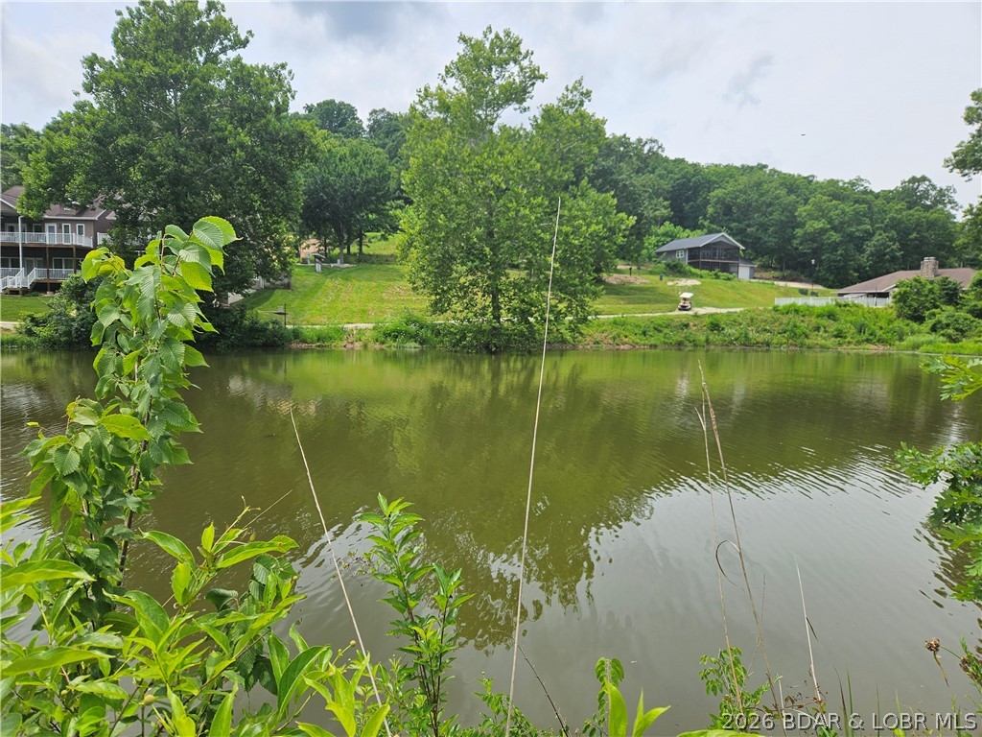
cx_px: 491
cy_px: 368
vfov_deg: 58.9
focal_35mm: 23
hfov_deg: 73.9
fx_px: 652
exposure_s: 1/2145
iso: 25
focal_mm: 5.4
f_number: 1.8
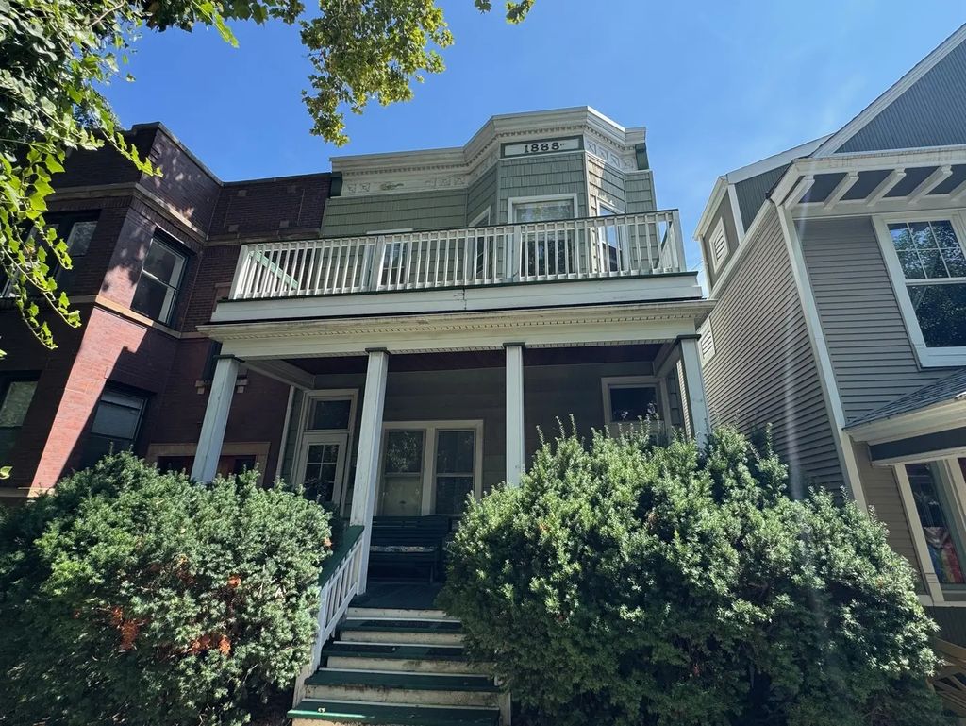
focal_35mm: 14
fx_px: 391
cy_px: 363
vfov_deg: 85.7
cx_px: 483
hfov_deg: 102.0
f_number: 2.2
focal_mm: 2.22
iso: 40
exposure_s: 1/488
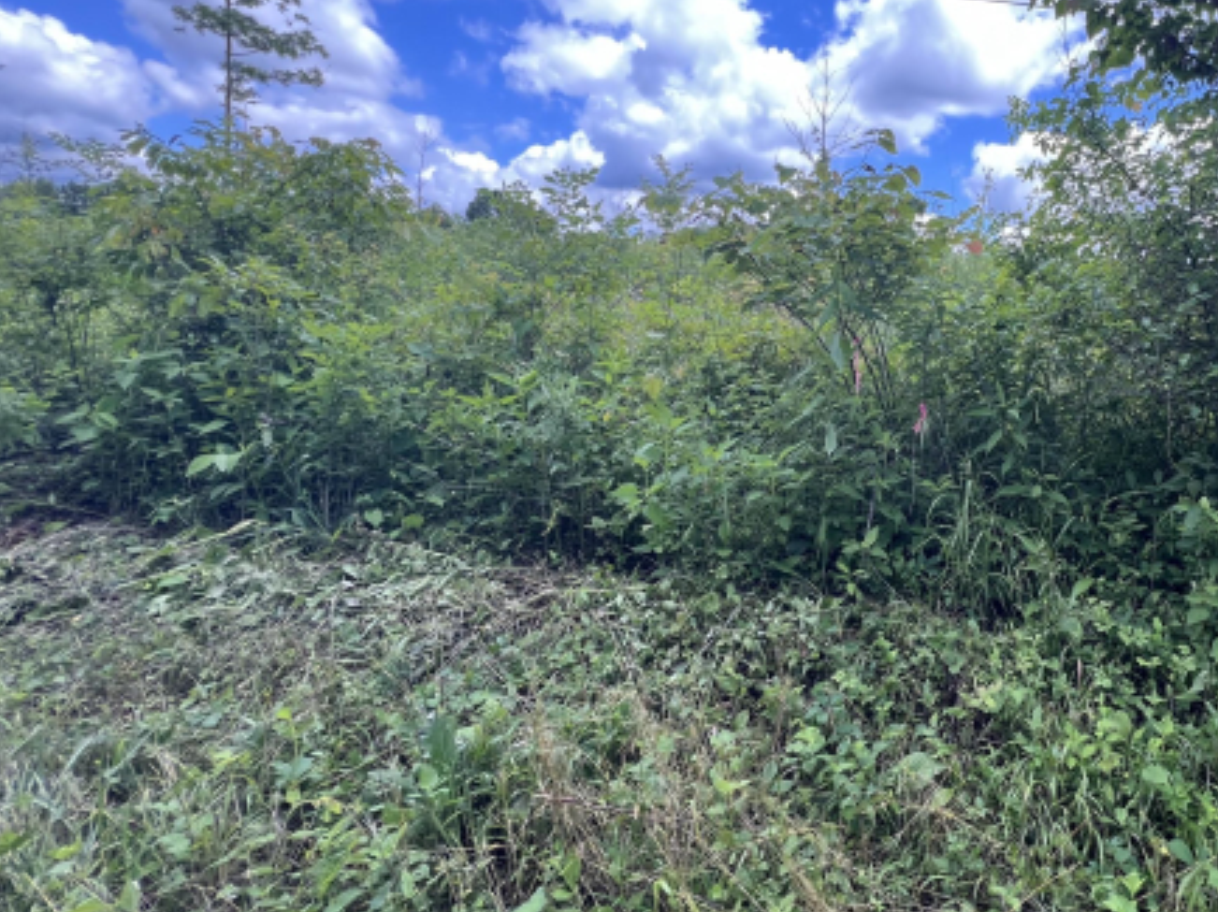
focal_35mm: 20
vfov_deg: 64.9
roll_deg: -1.9
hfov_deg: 75.8
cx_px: 914
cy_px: 337
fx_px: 703
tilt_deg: +1.2
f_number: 1.8
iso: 32
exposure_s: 1/290
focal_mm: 1.57
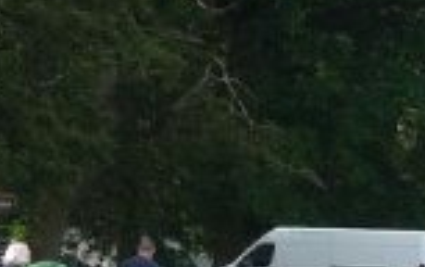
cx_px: 292
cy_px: 398
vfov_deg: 4.9
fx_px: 3084
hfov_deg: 7.9
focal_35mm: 266
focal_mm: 8
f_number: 4.2
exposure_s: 1/320
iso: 100
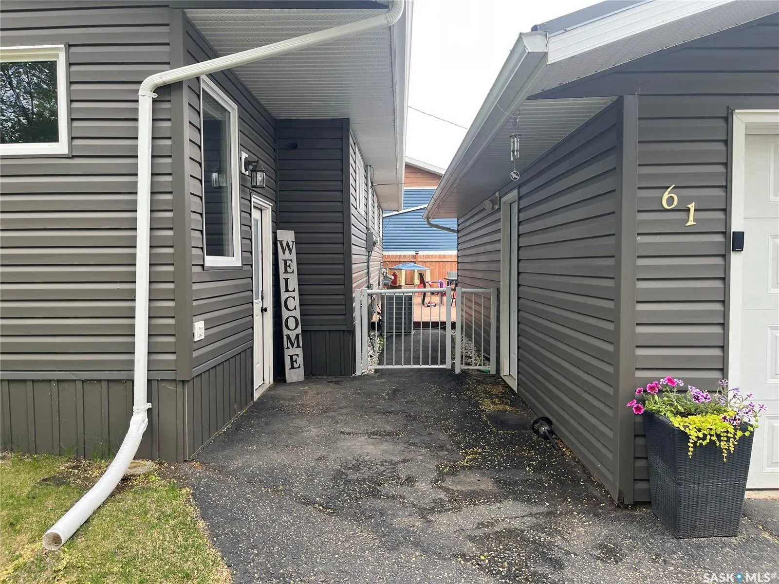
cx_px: 390
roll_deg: +0.0
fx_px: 585
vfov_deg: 53.1
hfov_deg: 67.3
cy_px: 292
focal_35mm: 26
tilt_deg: -0.9
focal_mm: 5.1
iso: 40
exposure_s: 1/200
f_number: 1.6
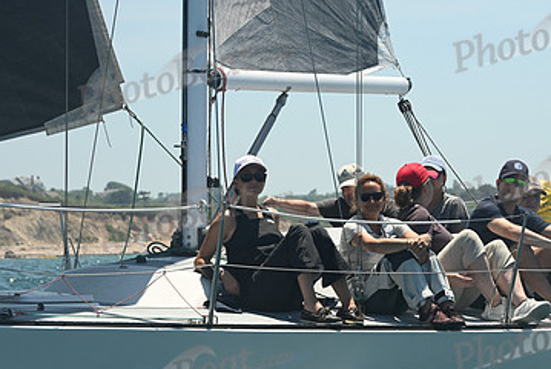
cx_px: 374
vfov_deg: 7.0
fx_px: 3018
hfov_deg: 10.4
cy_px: 276
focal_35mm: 197
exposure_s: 1/1000
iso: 320
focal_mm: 122
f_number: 8
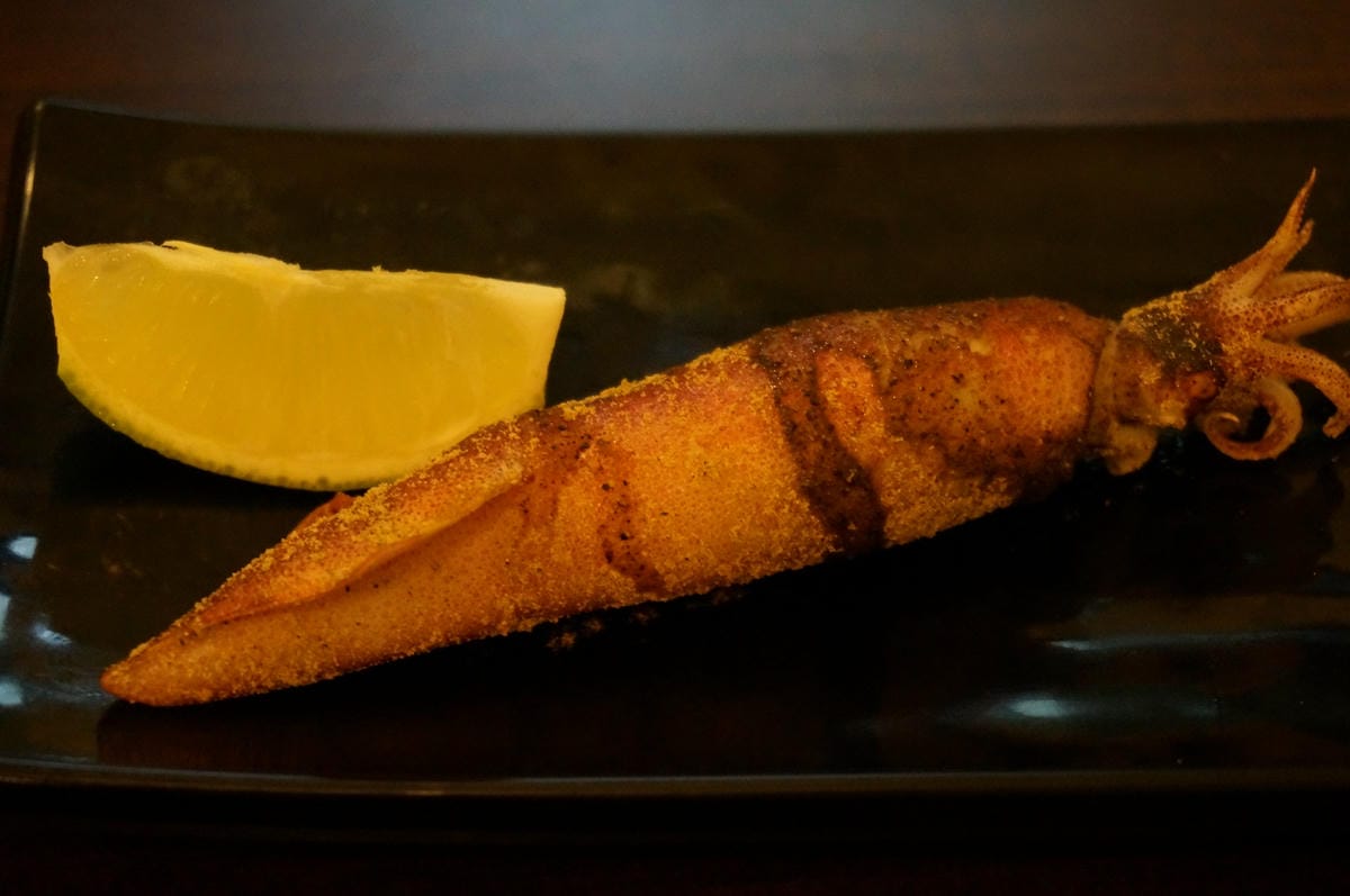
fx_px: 2697
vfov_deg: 18.9
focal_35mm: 72
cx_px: 675
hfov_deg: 28.1
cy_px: 448
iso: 3200
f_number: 5.6
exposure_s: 1/13
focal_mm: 48
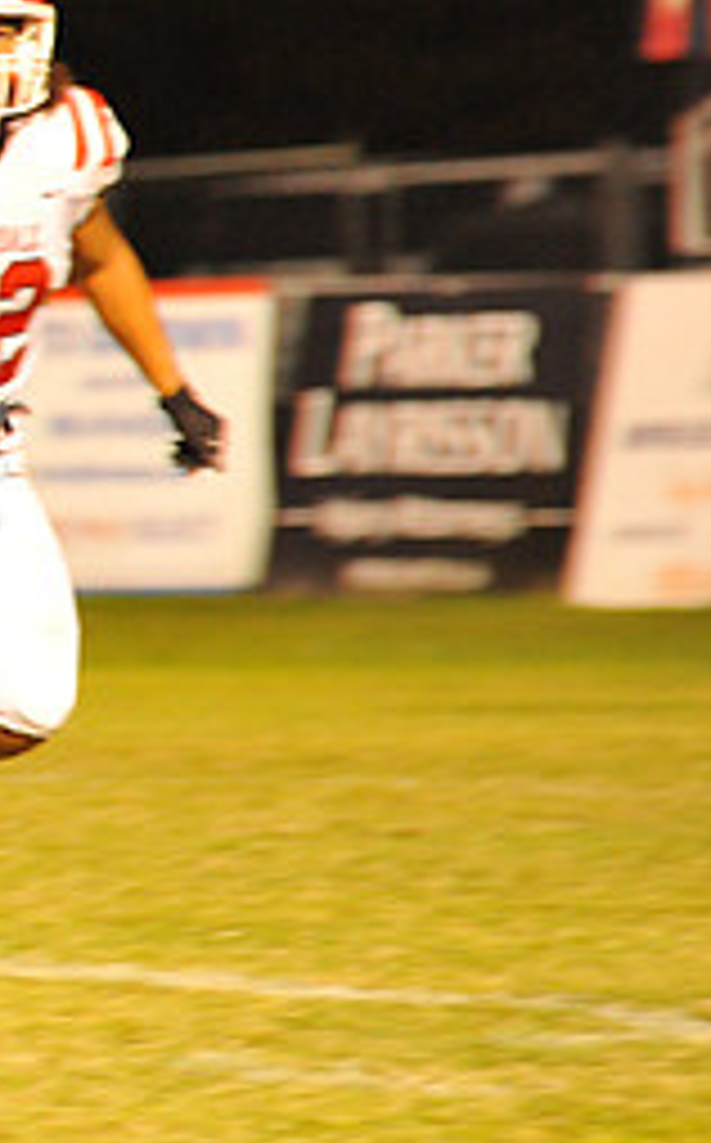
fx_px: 14497
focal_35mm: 466
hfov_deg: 2.8
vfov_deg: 4.5
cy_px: 423
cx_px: -423
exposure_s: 1/160
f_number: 5
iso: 5000
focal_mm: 200
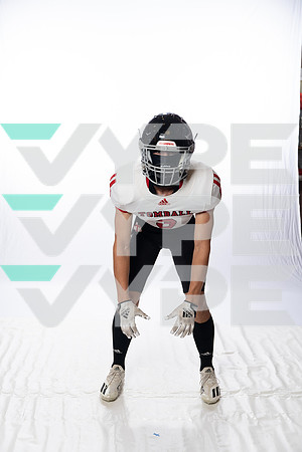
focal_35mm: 42
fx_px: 528
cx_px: 151
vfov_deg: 46.4
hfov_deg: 31.9
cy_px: 226
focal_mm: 42
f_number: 4
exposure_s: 1/250
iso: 400
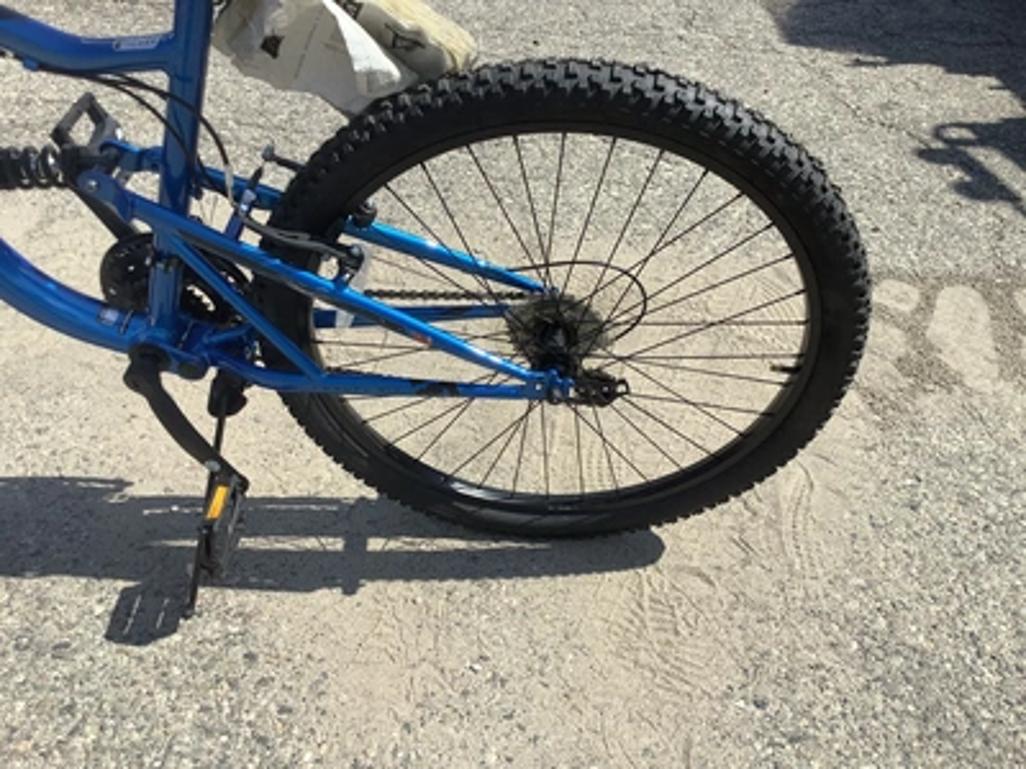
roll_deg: -2.4
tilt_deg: -39.2
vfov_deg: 45.4
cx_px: 513
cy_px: 384
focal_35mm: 31
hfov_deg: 58.4
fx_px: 919
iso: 25
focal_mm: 3.3
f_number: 2.4
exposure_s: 1/1274
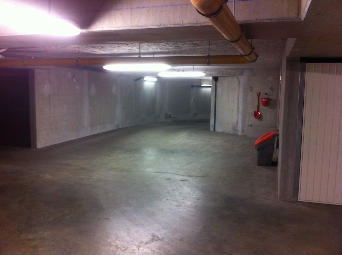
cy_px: 128
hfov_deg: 52.7
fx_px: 345
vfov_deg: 40.6
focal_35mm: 35
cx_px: 171
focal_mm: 3.85
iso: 160
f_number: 2.8
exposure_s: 1/15
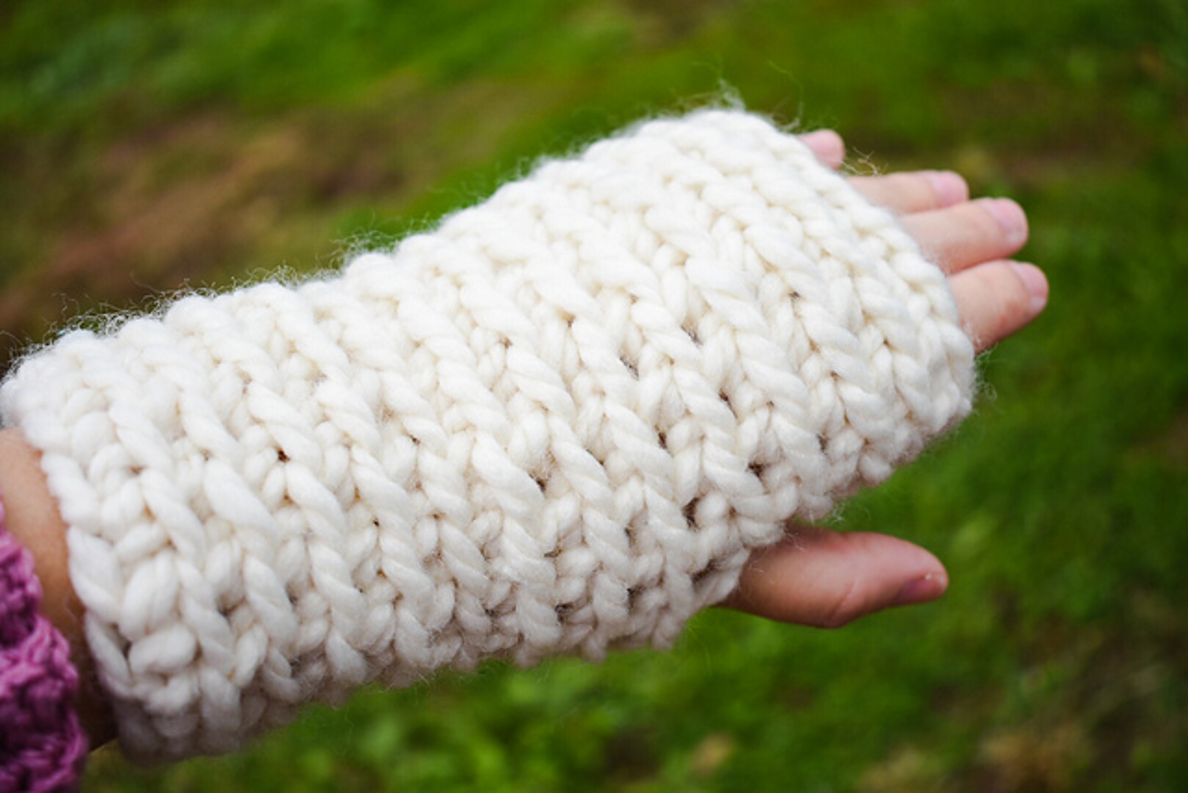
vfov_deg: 30.9
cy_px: 396
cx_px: 594
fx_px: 1436
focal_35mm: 44
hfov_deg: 45.0
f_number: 4.2
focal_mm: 29
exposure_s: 1/250
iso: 200
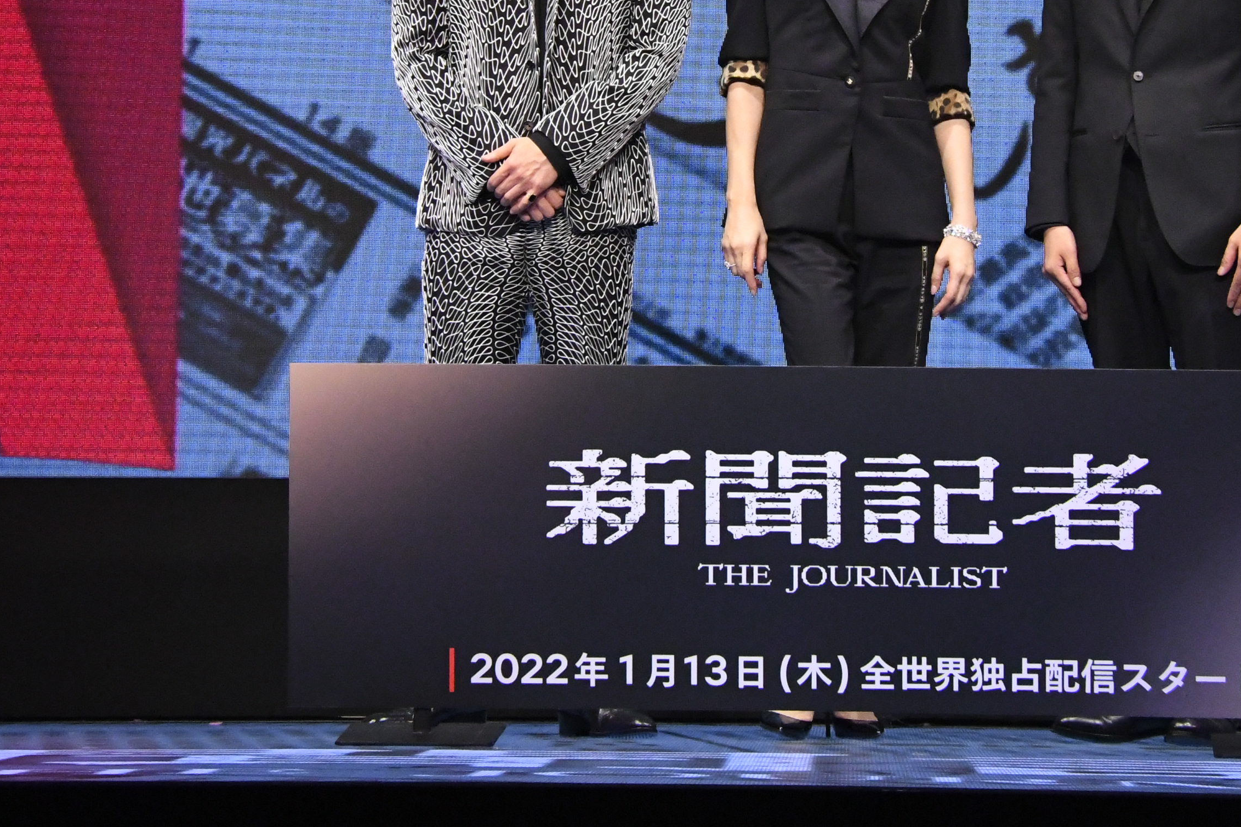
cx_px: 669
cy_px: 113
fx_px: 5722
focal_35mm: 166
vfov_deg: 8.2
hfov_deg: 12.4
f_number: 7.1
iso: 8000
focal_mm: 60
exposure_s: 1/400
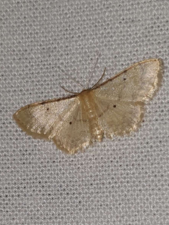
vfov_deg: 63.4
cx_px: 89
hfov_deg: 49.8
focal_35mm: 28
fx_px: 182
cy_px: 109
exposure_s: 1/3436
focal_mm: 4.3
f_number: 1.5
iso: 50
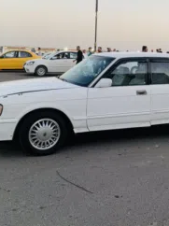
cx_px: 114
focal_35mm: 43
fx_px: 280
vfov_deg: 42.5
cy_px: 56
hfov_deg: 33.2
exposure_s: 1/121
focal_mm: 4.25
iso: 50
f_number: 1.8
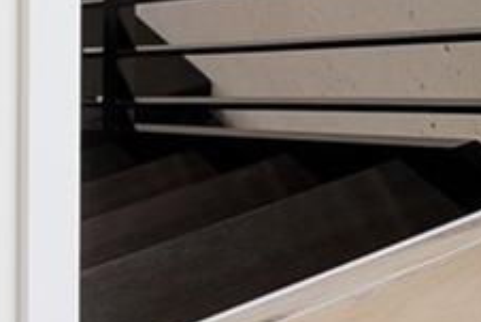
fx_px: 1230
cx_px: -189
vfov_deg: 10.1
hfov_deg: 19.8
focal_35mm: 92
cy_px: -695
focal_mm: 13
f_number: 8
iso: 100
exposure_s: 1/13
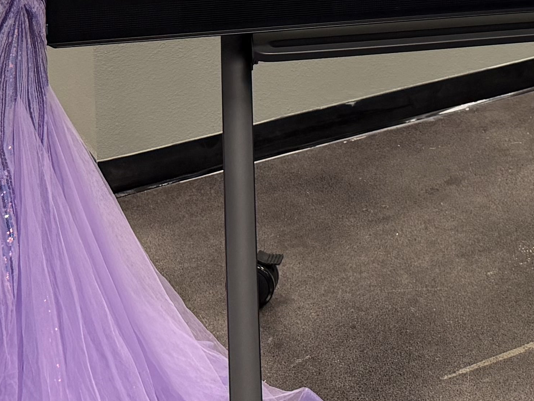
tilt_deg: -12.3
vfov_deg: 14.7
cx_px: 581
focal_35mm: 93
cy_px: -216
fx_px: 1435
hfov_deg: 20.2
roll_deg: -1.8
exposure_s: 1/60
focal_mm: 6.76
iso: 160
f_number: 1.78
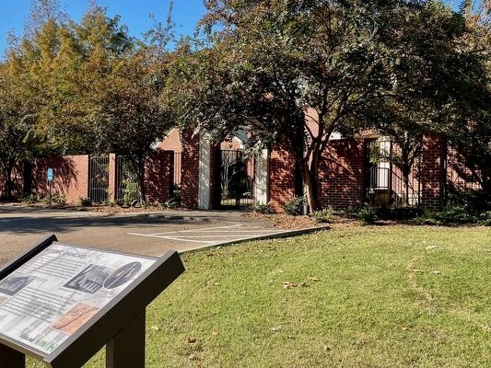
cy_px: 190
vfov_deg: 36.8
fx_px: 553
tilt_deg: +0.4
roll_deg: -0.5
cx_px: 191
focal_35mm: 39
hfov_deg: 47.5
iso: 32
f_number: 1.6
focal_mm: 4.2
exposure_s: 1/2132
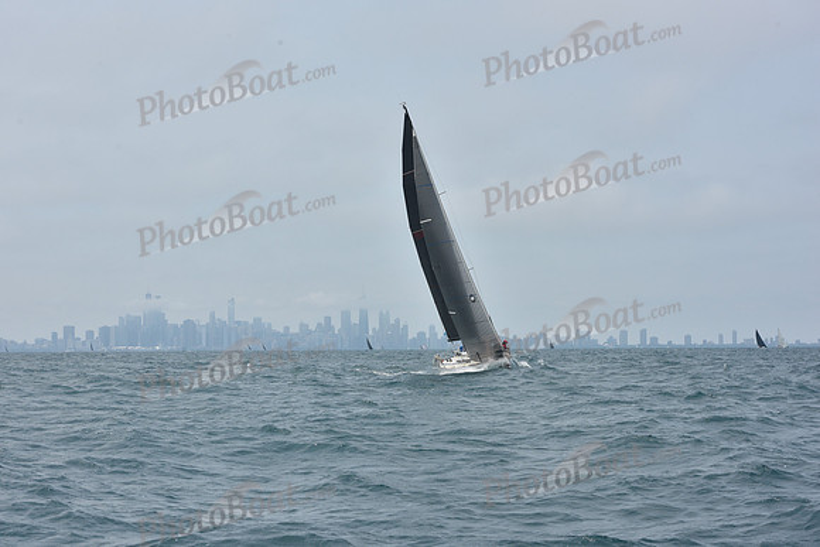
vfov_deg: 19.5
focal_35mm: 70
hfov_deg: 28.8
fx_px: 1595
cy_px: 274
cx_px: 410
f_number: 11
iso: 250
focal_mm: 70
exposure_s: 1/800
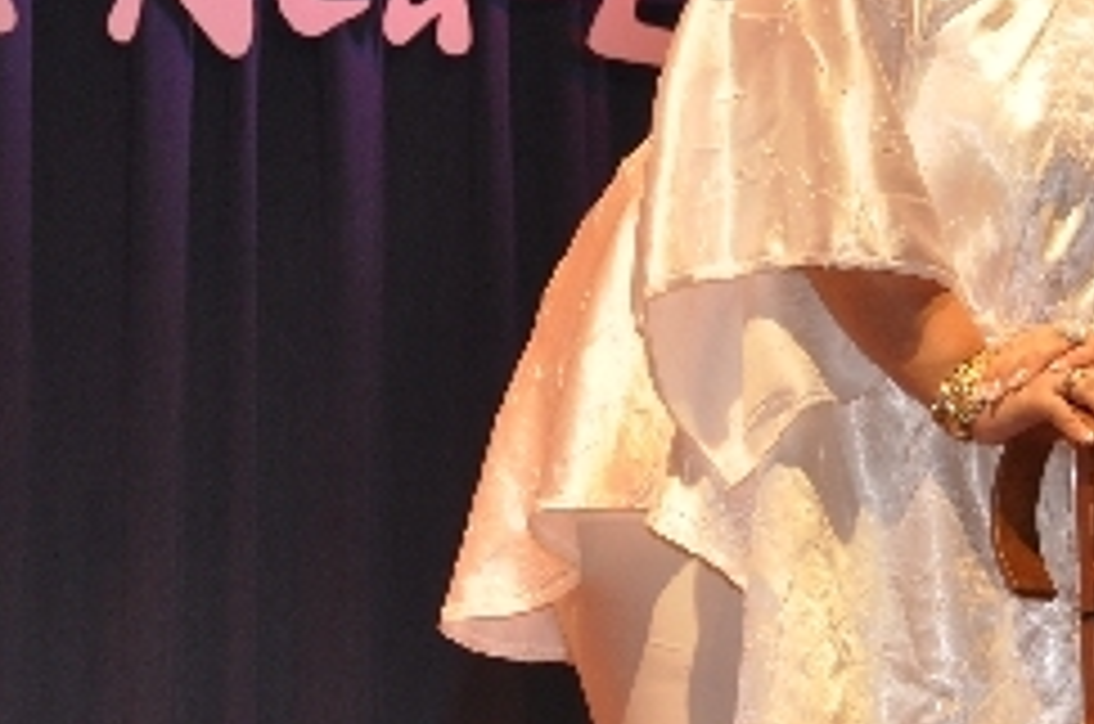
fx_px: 4489
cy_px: 115
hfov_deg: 13.8
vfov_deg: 9.2
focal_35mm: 148
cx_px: 878
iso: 400
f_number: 5
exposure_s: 1/60
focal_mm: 30
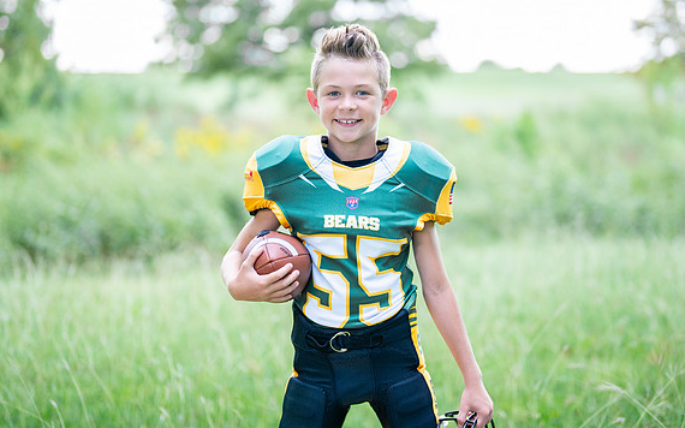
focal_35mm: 64
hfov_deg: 32.0
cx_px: 372
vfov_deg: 20.3
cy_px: 194
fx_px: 1195
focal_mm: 50
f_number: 1.2
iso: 320
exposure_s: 1/1250
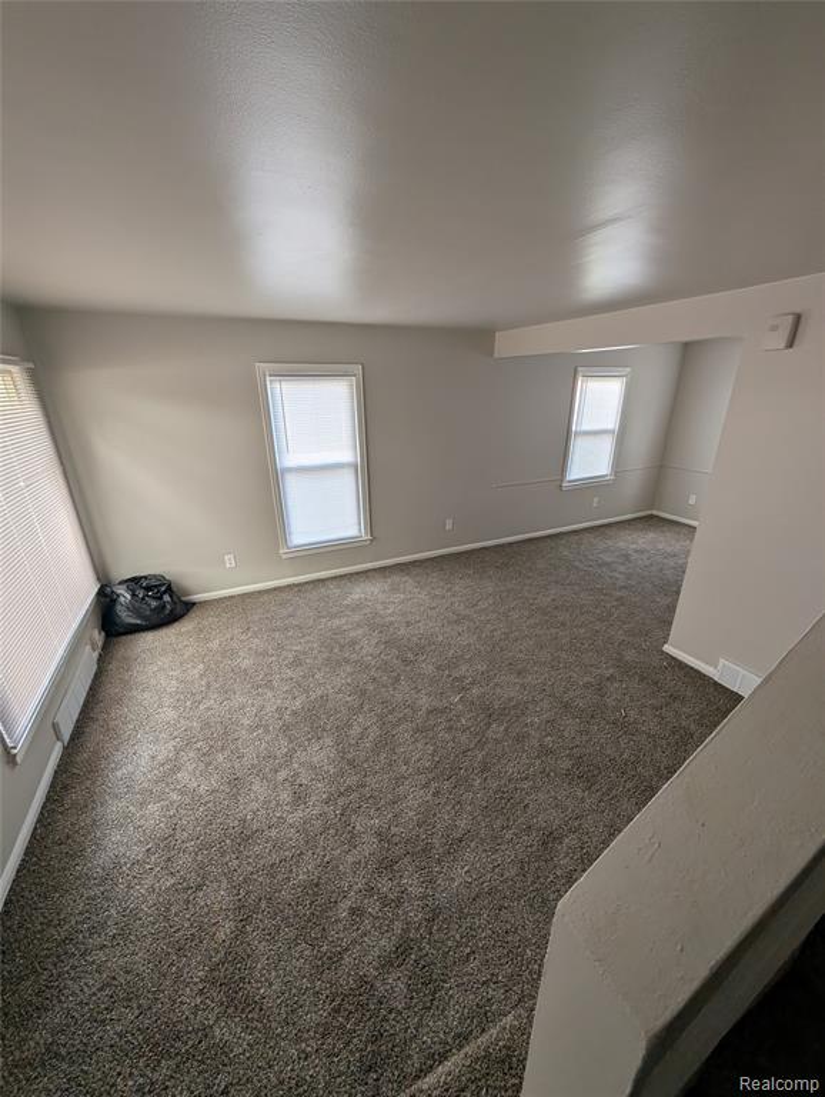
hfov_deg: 94.6
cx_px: 412
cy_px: 548
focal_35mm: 12
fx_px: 380
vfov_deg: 110.5
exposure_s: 1/103
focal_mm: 2.02
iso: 52
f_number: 1.7
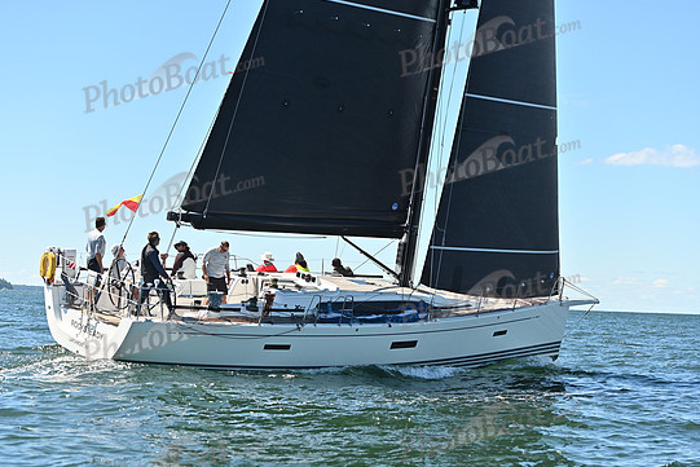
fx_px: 1459
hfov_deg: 27.0
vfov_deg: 18.2
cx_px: 333
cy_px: 248
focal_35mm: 75
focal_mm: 70
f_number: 4
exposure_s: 1/3200
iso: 320
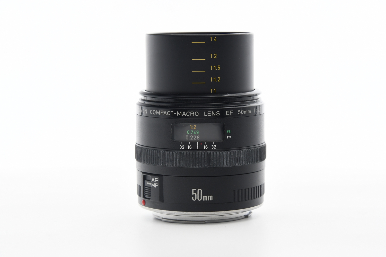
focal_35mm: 120
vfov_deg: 11.4
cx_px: 193
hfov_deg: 17.1
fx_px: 1287
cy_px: 128
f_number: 8
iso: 1000
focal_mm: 80
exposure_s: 1/125
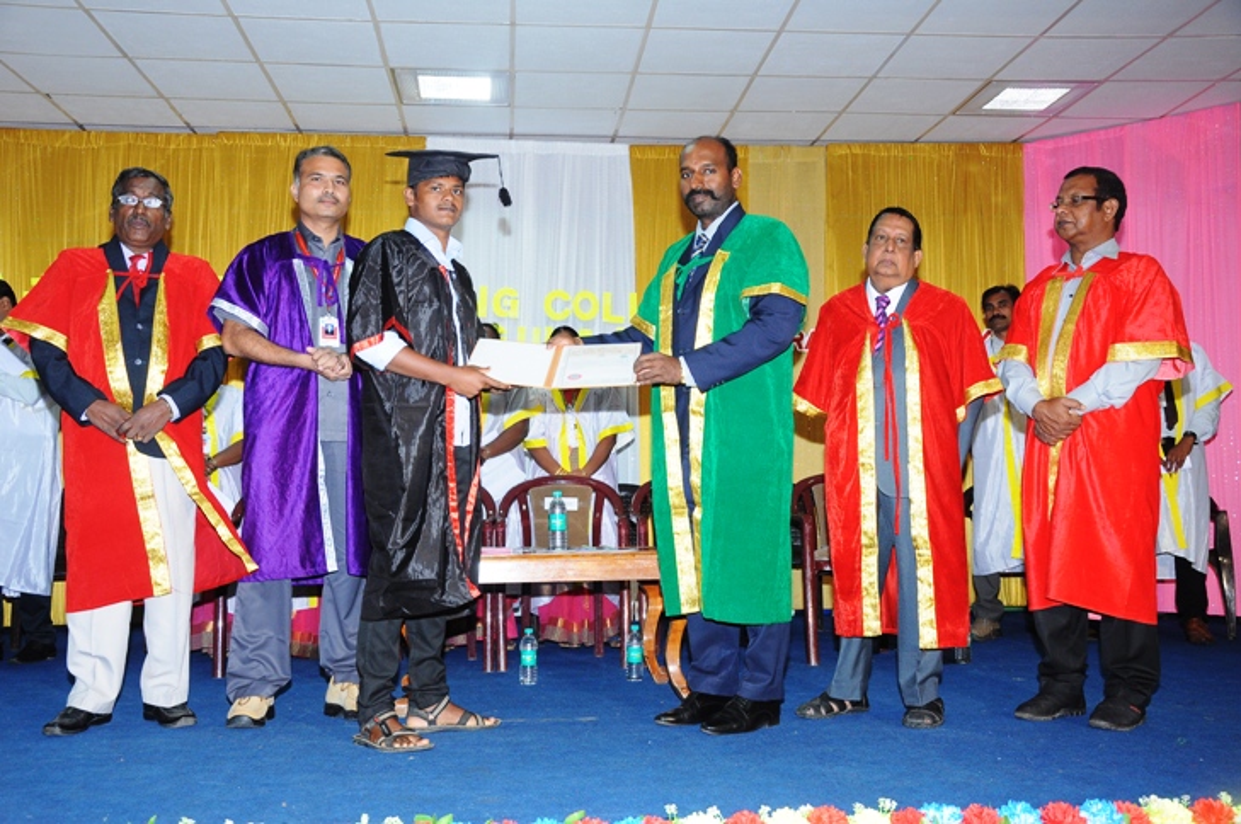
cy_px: 412
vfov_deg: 35.4
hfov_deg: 51.3
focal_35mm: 38
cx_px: 620
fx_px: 1291
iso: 800
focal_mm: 25
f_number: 5.6
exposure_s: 1/125
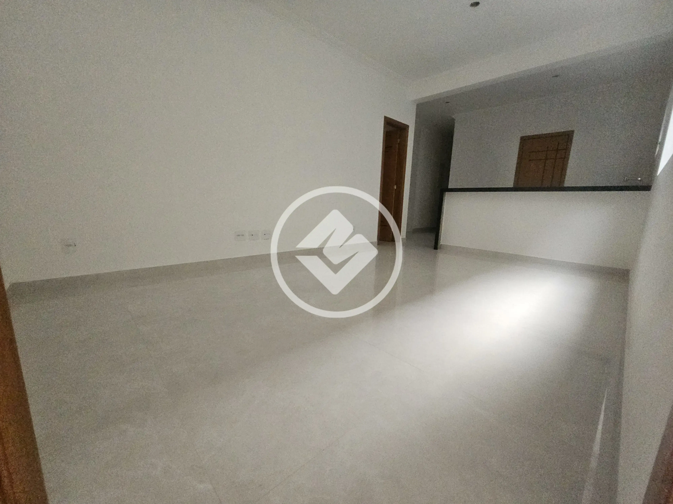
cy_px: 252
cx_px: 336
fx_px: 253
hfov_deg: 106.2
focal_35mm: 13
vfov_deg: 89.9
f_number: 2.2
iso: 640
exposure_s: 1/100
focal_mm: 2.2
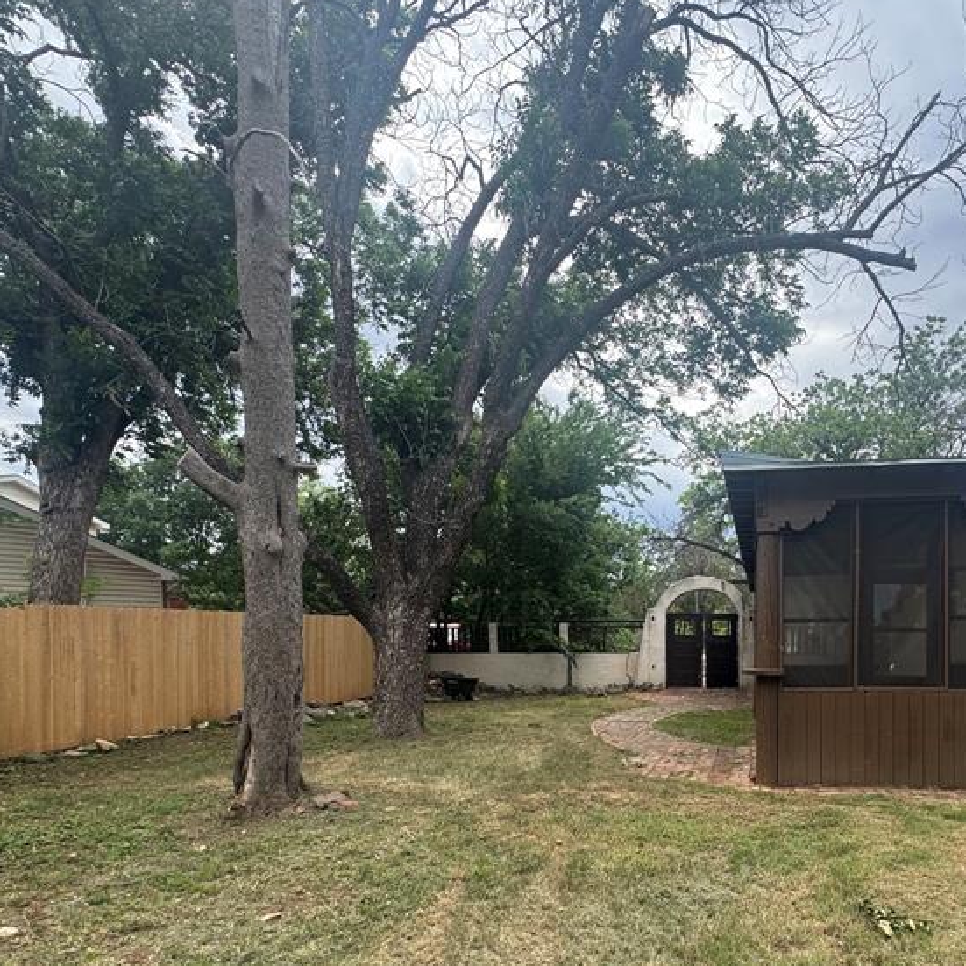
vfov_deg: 65.3
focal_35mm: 23
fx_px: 726
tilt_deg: -1.1
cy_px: 654
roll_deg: -0.6
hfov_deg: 64.9
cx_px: 668
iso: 40
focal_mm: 2.22
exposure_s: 1/492
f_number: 2.2
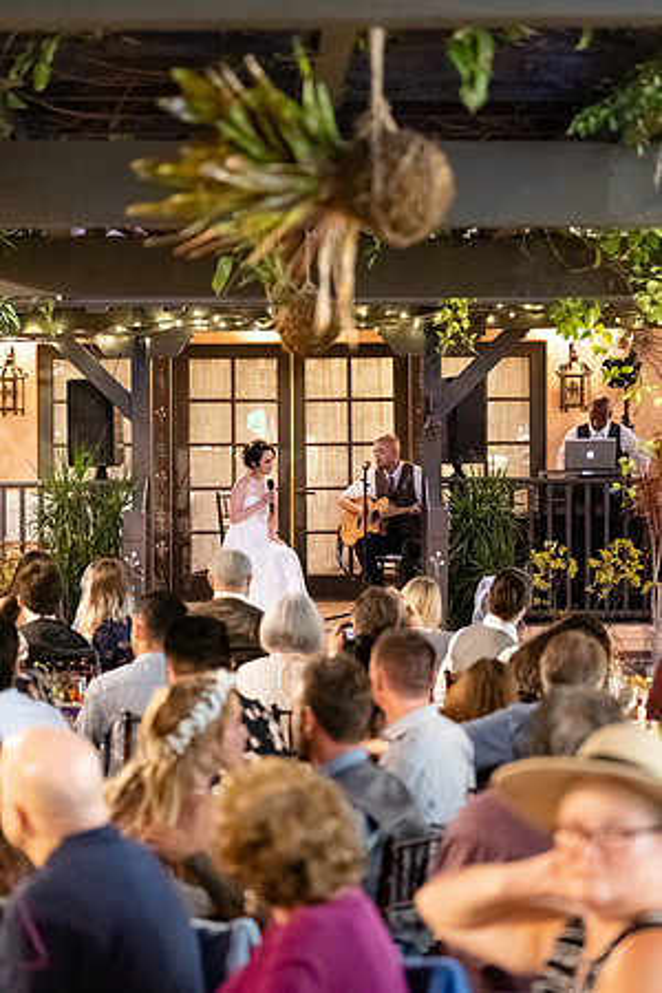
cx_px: 331
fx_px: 2841
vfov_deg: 19.8
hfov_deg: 13.3
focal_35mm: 103
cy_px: 496
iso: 8000
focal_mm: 103
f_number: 4
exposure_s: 1/60
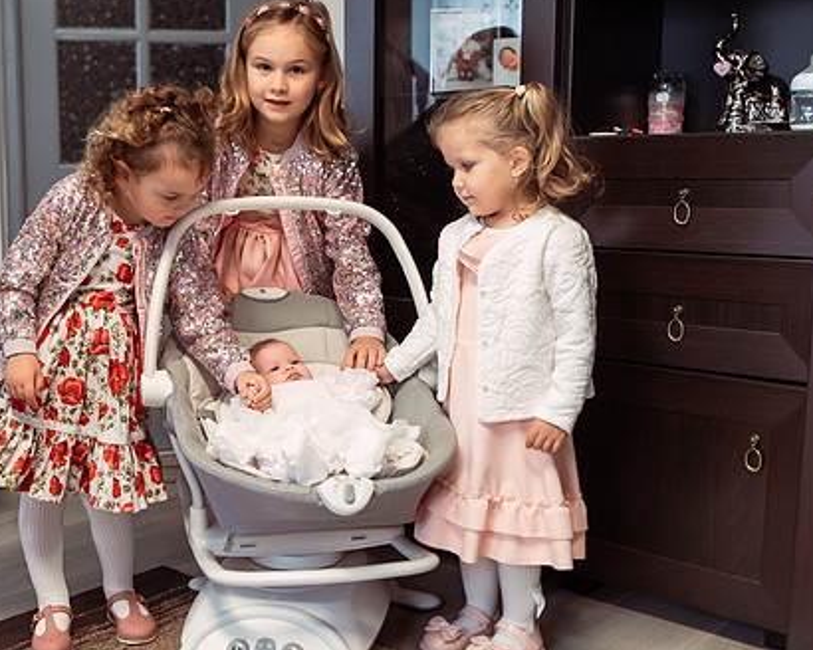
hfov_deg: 39.2
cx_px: 293
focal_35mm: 47
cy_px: 302
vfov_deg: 32.1
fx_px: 1131
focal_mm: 31
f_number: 3.2
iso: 800
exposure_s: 1/125
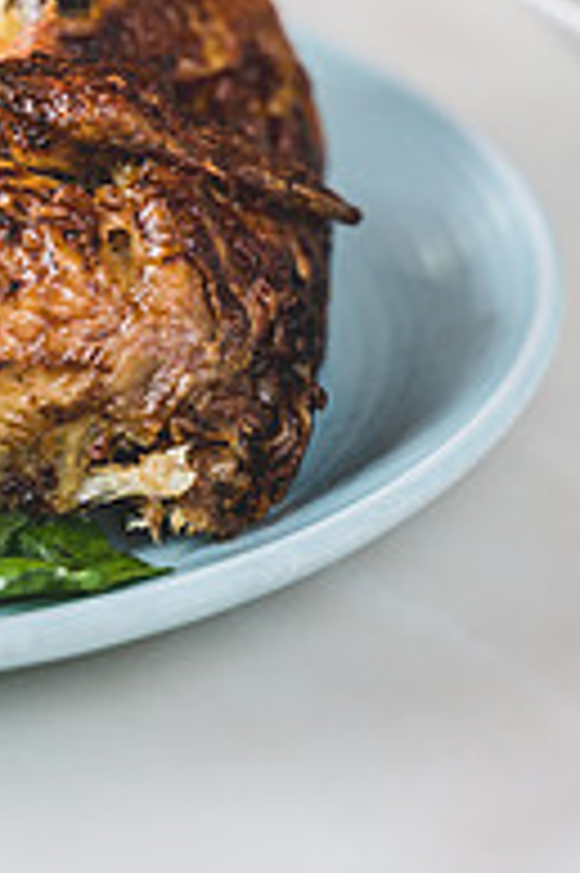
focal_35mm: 174
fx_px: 4212
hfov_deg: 7.8
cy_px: 58
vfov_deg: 11.7
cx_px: 36
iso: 200
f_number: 2.8
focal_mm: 75
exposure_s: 1/80
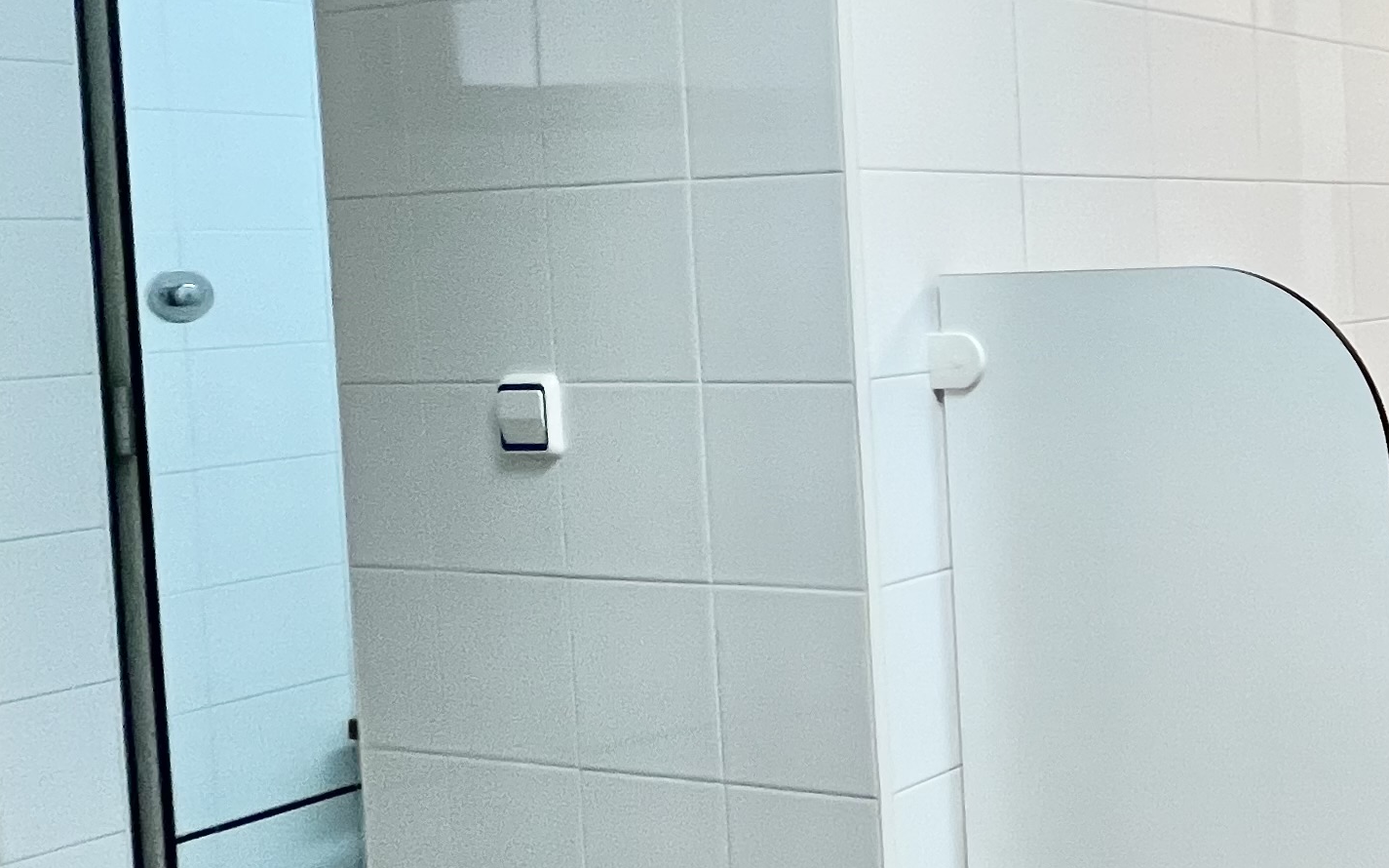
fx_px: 1476
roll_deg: +2.0
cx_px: 1823
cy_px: 270
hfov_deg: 34.6
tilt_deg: -0.7
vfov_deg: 32.4
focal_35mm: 39
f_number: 1.8
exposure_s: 1/100
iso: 250
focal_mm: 1.57
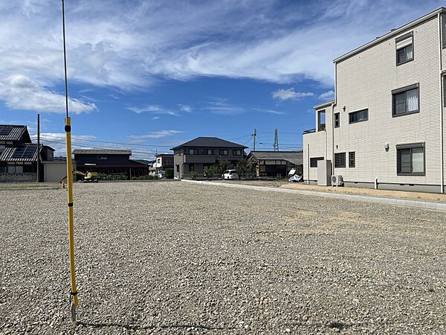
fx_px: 322
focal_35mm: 25
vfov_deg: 54.9
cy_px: 168
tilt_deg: -0.5
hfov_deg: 69.4
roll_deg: +0.1
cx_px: 223
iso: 32
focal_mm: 5.1
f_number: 1.6
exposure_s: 1/7937
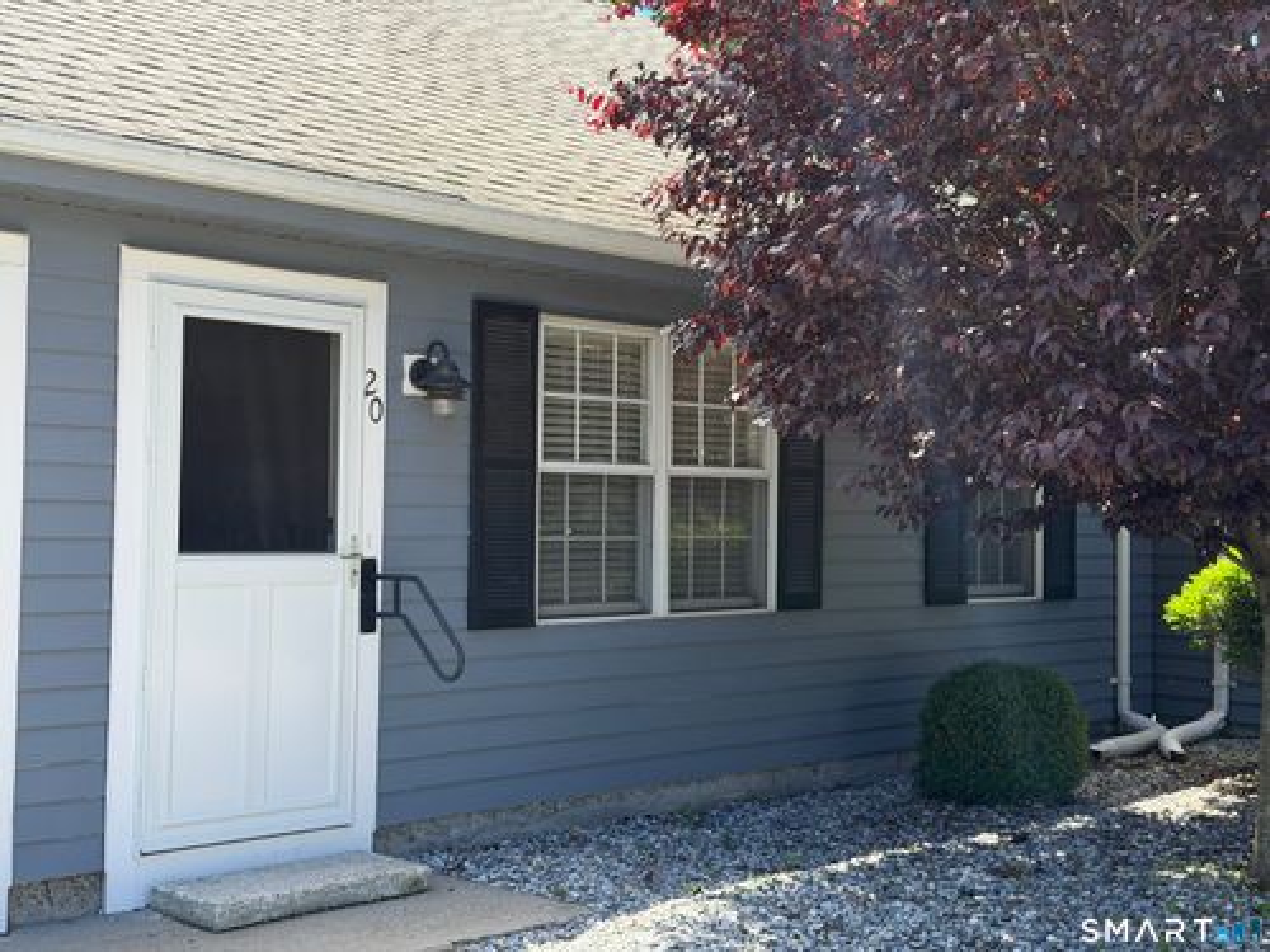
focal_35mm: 48
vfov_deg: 30.3
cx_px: 635
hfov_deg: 39.7
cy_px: 476
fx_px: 1761
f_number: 1.78
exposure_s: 1/962
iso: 80
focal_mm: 6.76
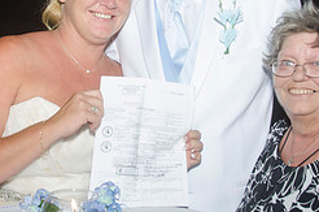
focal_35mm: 85
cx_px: 147
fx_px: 752
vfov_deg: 15.9
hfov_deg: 24.0
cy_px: 53
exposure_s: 1/60
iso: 400
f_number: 5.6
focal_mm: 24
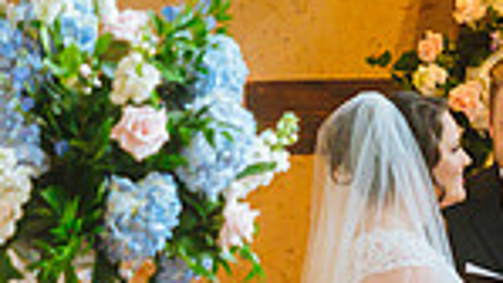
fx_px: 6512
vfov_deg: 2.5
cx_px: 189
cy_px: 411
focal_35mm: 488
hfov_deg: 4.4
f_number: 2.8
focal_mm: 120
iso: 4000
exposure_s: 1/125
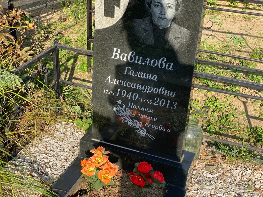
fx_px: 395
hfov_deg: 36.8
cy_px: 98
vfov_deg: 28.0
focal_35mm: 52
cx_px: 132
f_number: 2
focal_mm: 6
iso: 20
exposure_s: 1/685
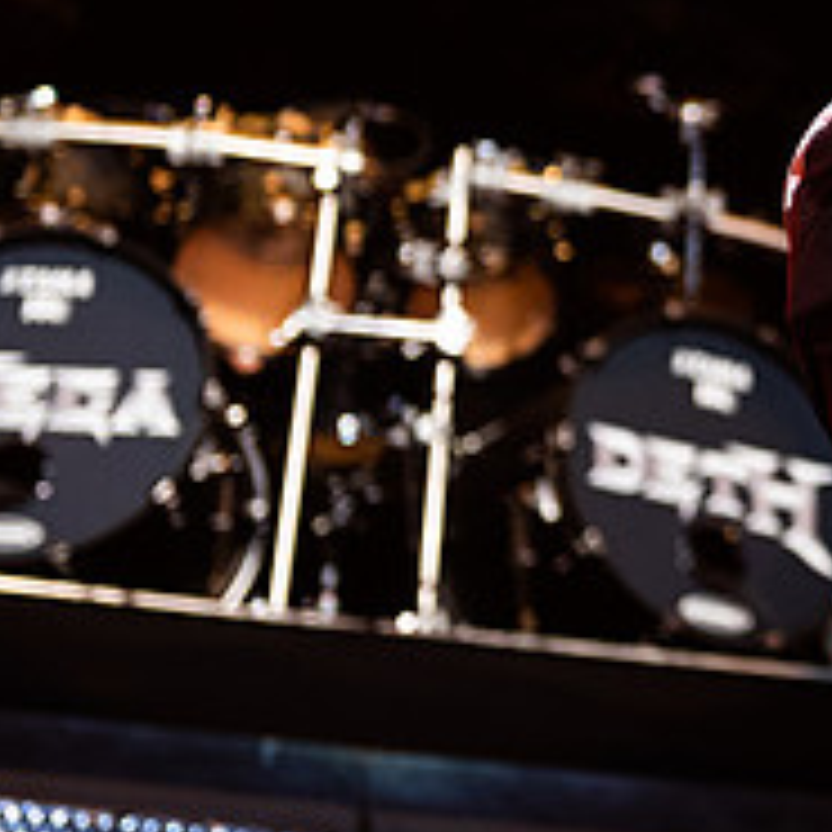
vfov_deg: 10.6
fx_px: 4487
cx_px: 1227
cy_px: 210
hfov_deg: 10.3
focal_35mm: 165
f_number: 3.2
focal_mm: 60
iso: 2000
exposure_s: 1/320
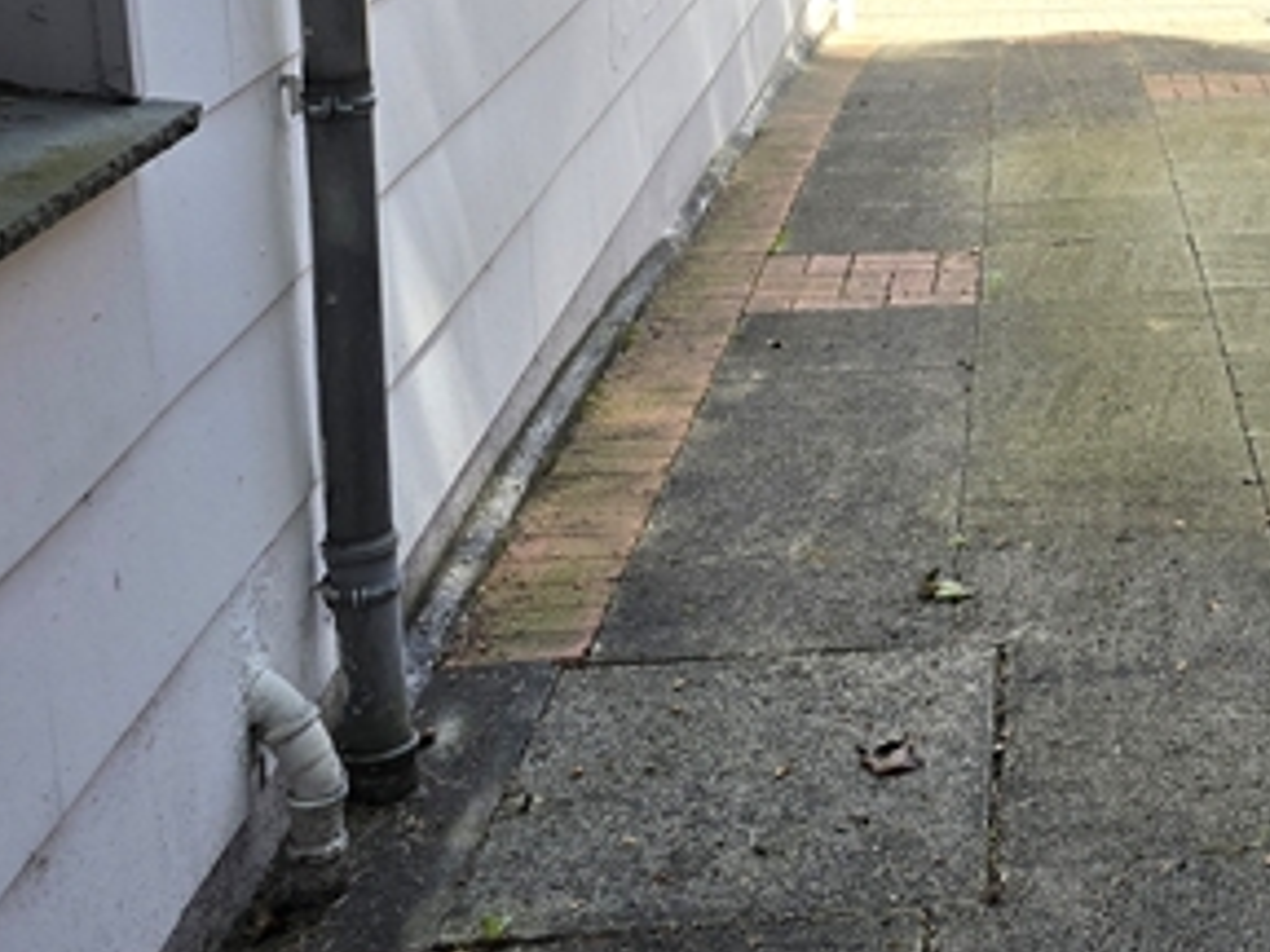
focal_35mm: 64
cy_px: -123
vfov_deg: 21.6
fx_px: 2348
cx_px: 1288
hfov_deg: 28.3
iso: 12
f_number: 1.7
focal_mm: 6.3
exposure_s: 1/304
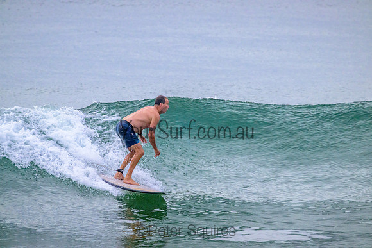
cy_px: 124
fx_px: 8268
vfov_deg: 1.7
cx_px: 186
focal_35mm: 800
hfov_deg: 2.6
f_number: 11
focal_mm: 800
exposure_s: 1/2000
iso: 3200
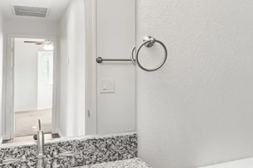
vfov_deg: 29.2
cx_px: 226
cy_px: 72
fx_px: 323
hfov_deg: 39.7
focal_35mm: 46
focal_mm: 17
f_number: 8
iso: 400
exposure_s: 1/3
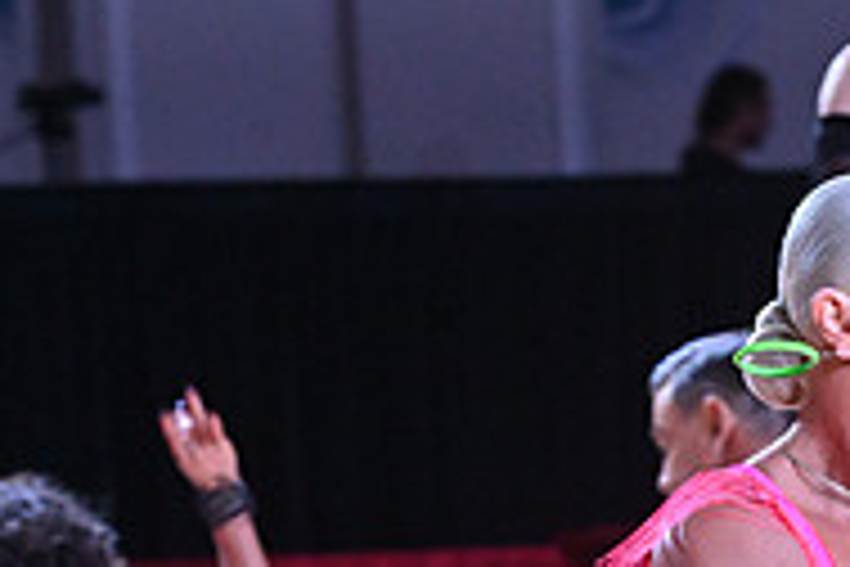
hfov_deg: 4.2
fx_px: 11569
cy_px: 1102
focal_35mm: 490
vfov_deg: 2.8
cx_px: 861
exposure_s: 1/400
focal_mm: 160
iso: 4000
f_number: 8
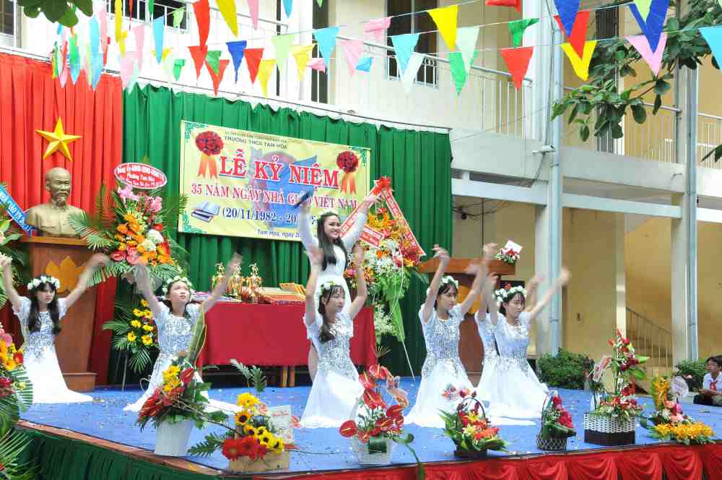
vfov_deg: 28.0
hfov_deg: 41.2
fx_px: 961
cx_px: 361
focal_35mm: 48
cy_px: 240
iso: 200
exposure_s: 1/30
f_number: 10
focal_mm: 32
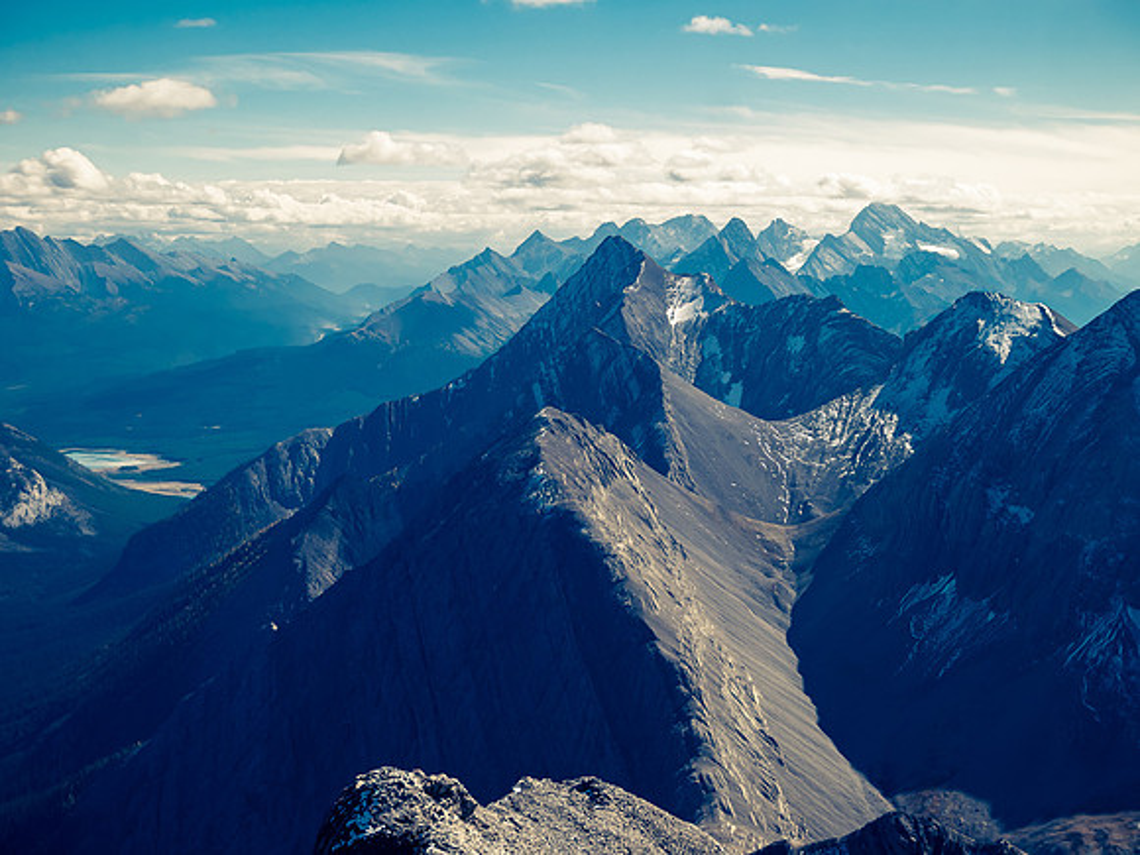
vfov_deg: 22.9
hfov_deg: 30.3
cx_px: 570
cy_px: 428
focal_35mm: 64
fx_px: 2108
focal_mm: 32
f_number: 8
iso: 200
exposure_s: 1/500
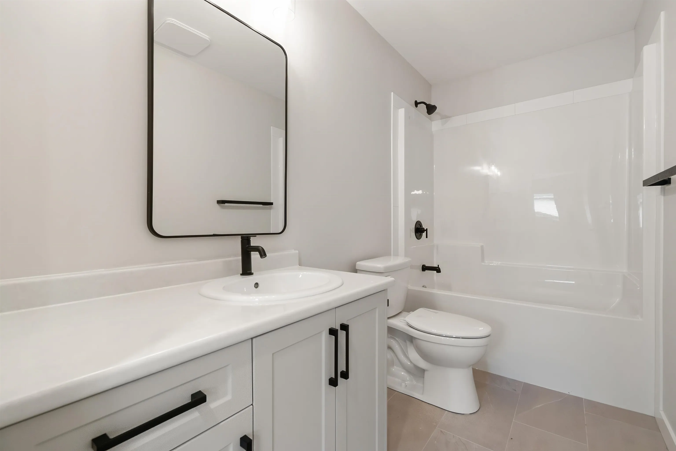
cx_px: 338
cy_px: 226
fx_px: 282
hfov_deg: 100.4
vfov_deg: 77.3
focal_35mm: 15
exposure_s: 1/15
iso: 320
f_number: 8
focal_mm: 10
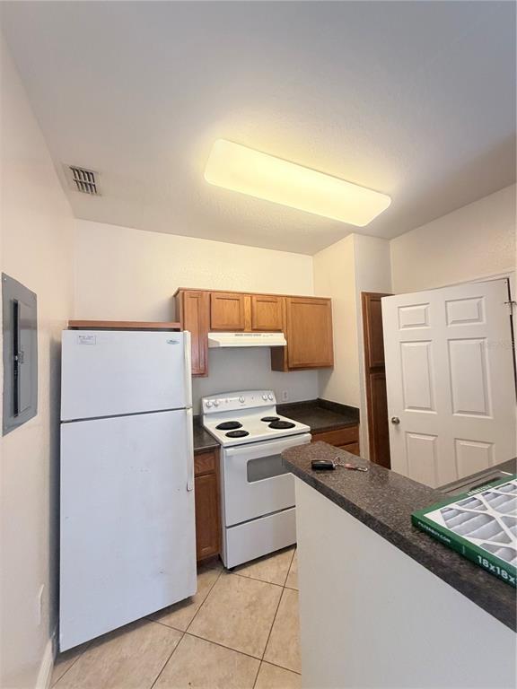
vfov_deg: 102.1
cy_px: 344
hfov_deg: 85.7
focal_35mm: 14
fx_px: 279
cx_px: 258
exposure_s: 1/76
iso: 320
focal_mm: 2.22
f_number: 2.2
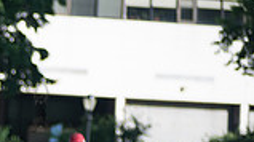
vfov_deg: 2.0
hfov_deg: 3.6
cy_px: 181
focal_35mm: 594
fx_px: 3996
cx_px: -166
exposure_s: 1/2000
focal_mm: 155
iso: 200
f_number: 2.8
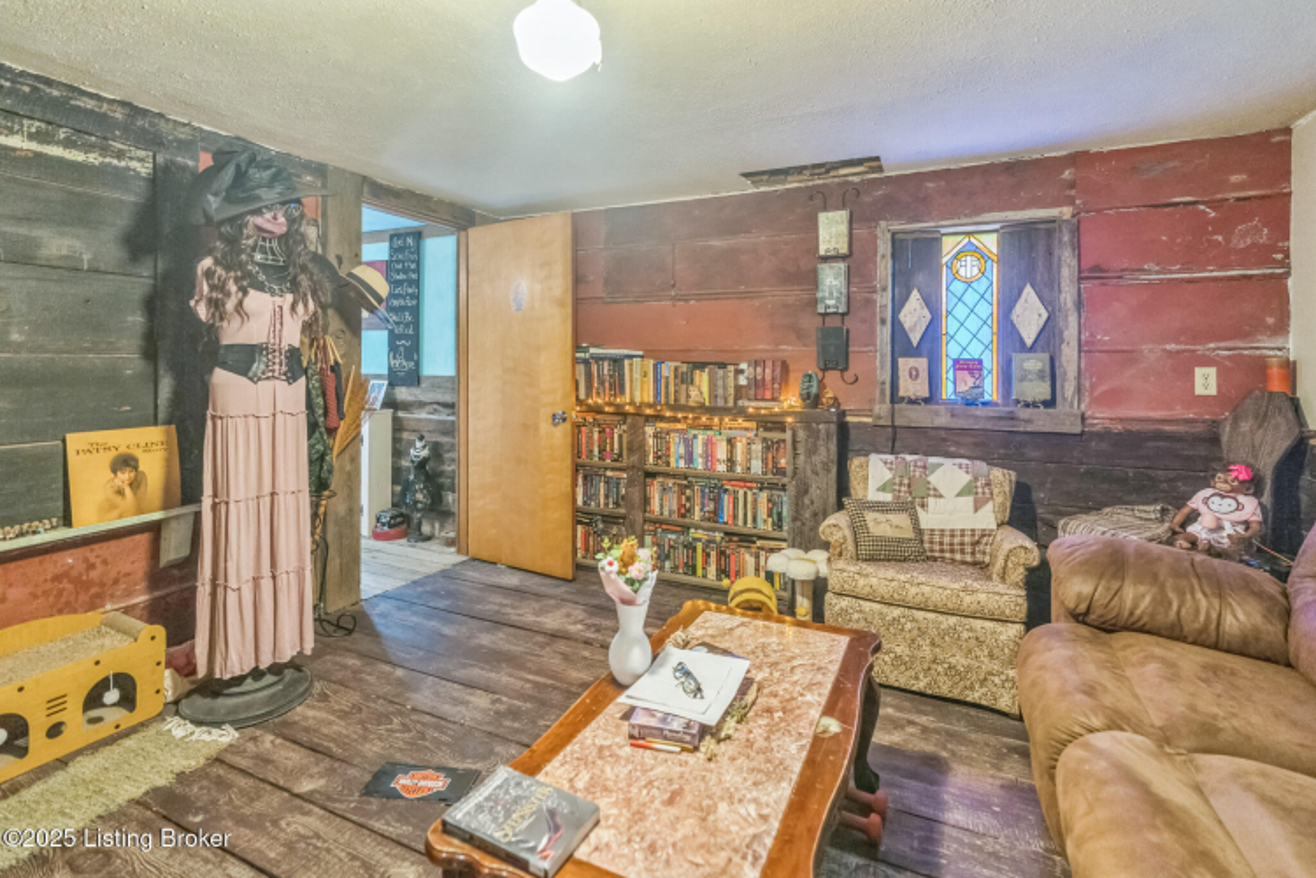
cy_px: 439
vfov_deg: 73.7
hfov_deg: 96.7
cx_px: 658
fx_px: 585
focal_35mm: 16
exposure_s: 1/10
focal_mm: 16
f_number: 2.8
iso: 1600
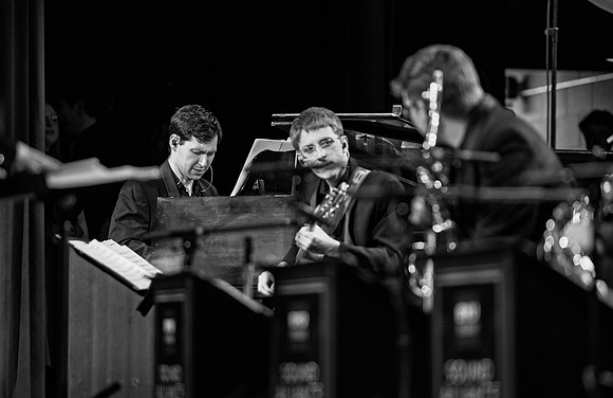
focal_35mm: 214
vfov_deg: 6.3
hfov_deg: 9.7
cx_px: 325
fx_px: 3605
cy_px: 182
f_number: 2.8
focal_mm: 200
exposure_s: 1/320
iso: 2500
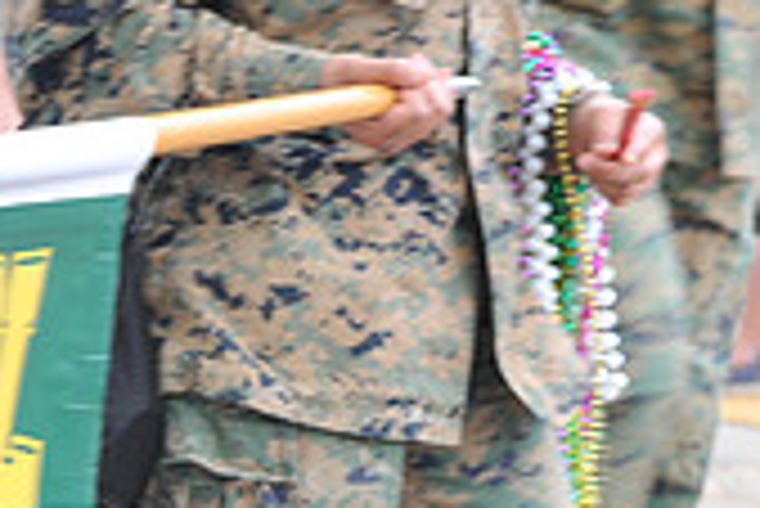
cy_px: 823
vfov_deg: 3.6
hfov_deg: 5.3
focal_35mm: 384
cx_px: -540
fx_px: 8113
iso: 250
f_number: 7.1
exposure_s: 1/80
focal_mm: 112
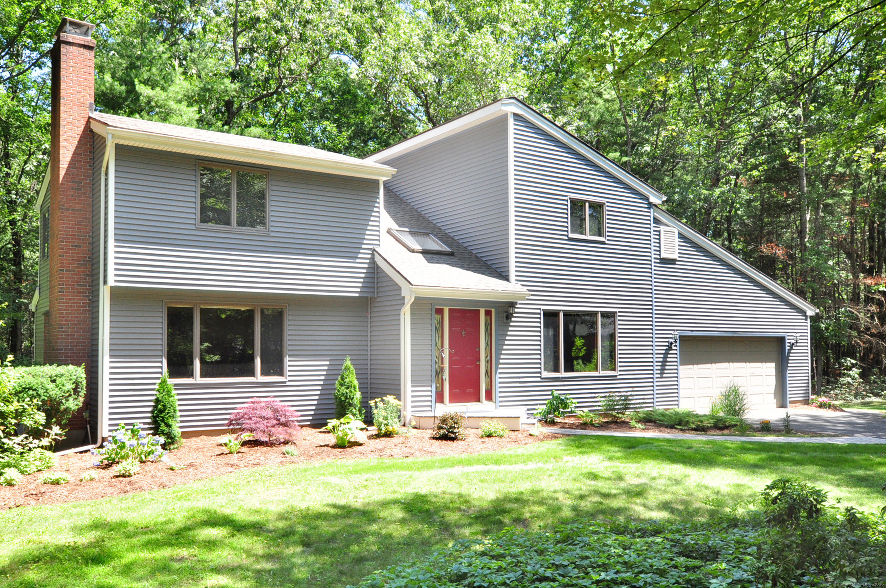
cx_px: 443
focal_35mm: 28
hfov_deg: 64.6
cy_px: 294
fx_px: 701
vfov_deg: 45.6
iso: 800
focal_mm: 19
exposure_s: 1/250
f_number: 8
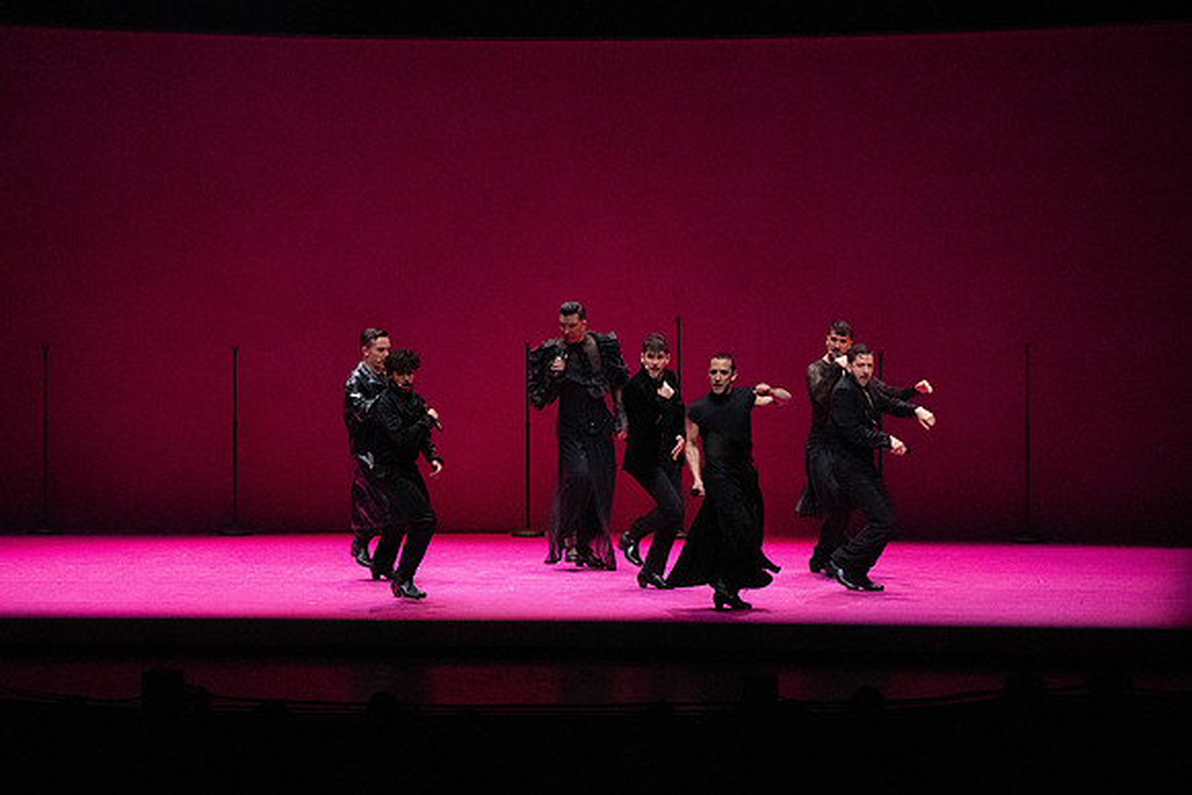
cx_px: 596
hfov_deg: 12.5
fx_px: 5431
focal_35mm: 164
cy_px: 398
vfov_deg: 8.4
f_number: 10
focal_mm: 164
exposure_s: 1/400
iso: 25600
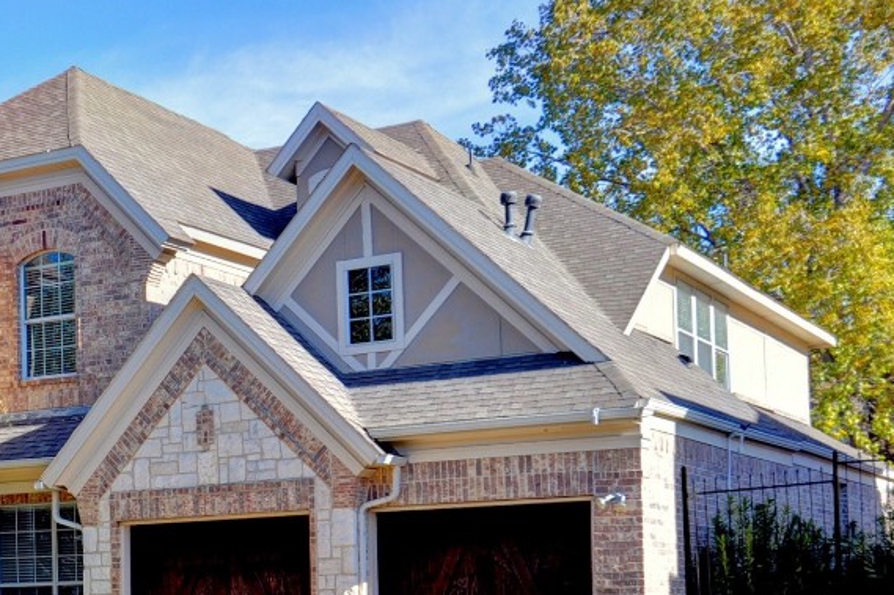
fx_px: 1663
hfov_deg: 28.8
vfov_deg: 20.0
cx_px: 77
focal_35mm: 67
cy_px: 498
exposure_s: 1/640
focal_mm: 22
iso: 200
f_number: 5
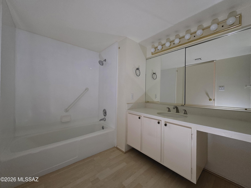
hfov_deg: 106.2
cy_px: 94
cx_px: 126
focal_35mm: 13
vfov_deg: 89.9
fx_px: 94
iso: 1000
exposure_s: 1/60
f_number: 1.9
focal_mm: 2.2
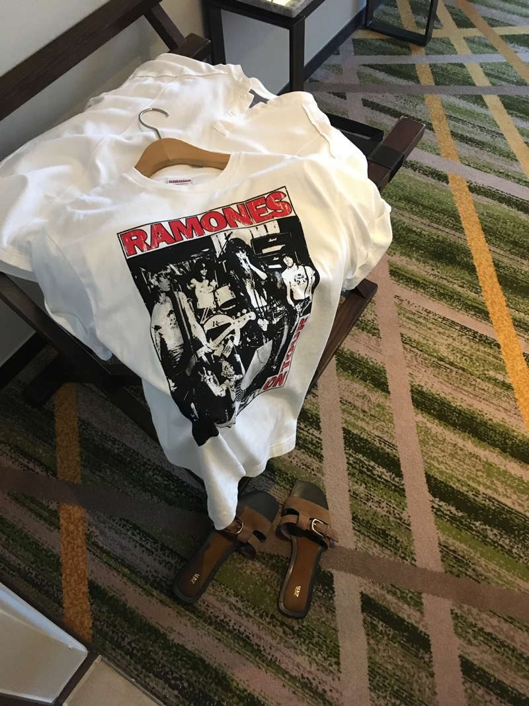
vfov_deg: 61.7
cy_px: 353
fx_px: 591
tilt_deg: -56.7
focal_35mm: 29
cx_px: 264
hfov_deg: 48.2
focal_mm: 4.15
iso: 200
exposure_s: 1/30
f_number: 2.2
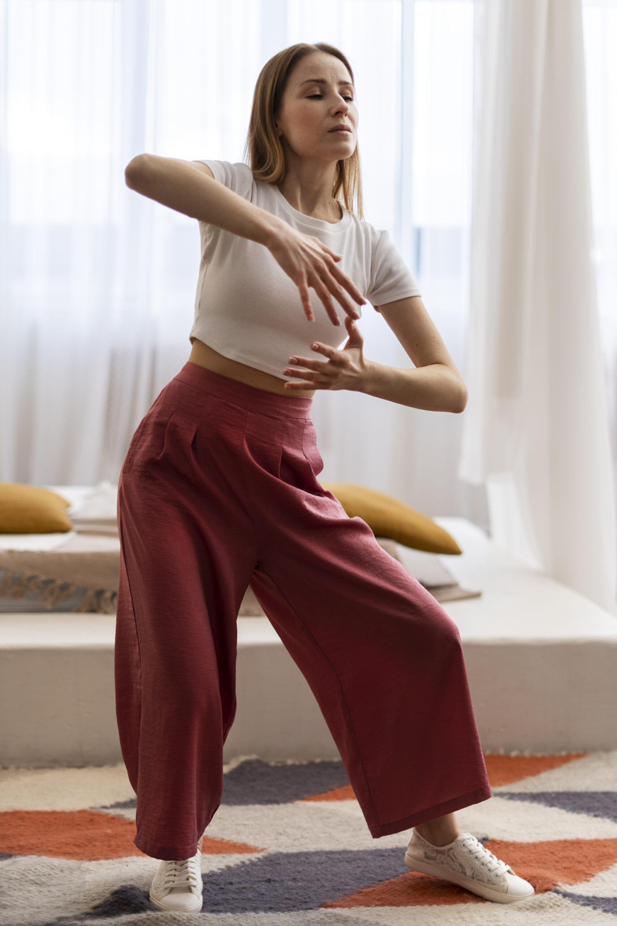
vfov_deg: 39.6
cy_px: 463
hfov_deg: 27.0
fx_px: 1285
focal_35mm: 50
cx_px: 308
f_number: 1.8
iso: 250
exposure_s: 1/200
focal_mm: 50
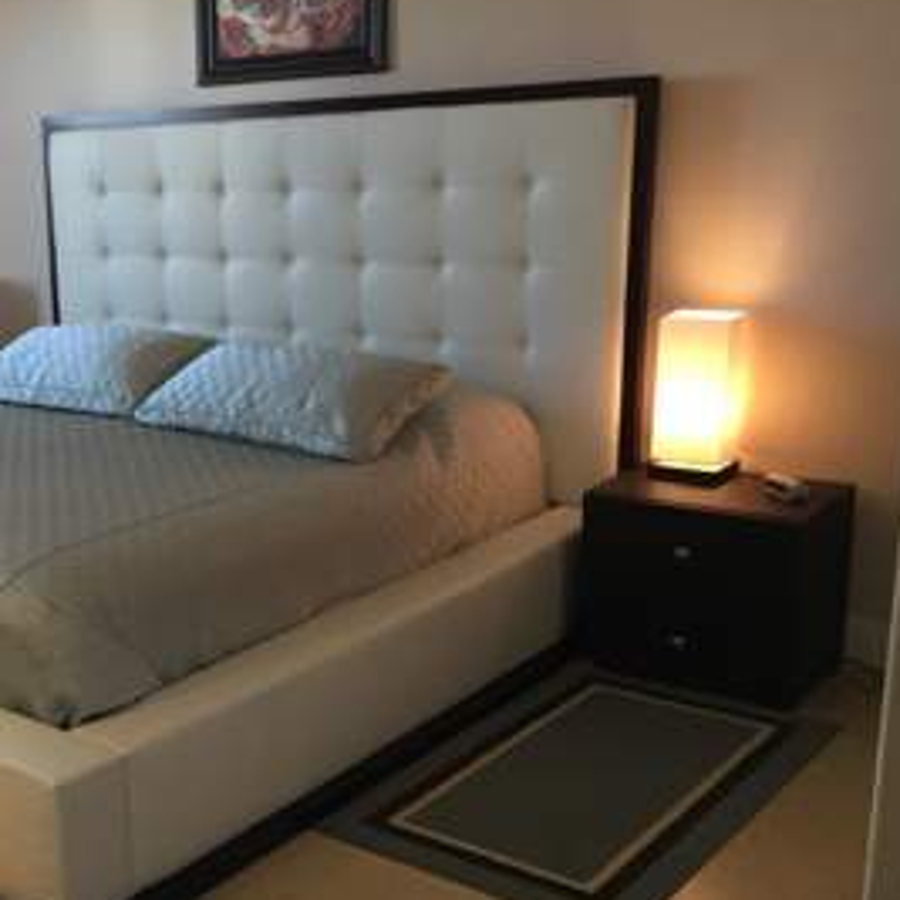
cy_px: 556
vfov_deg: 36.6
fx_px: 1353
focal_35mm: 46
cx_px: 162
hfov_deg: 35.4
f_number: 2.2
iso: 40
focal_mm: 4.15
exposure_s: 1/30
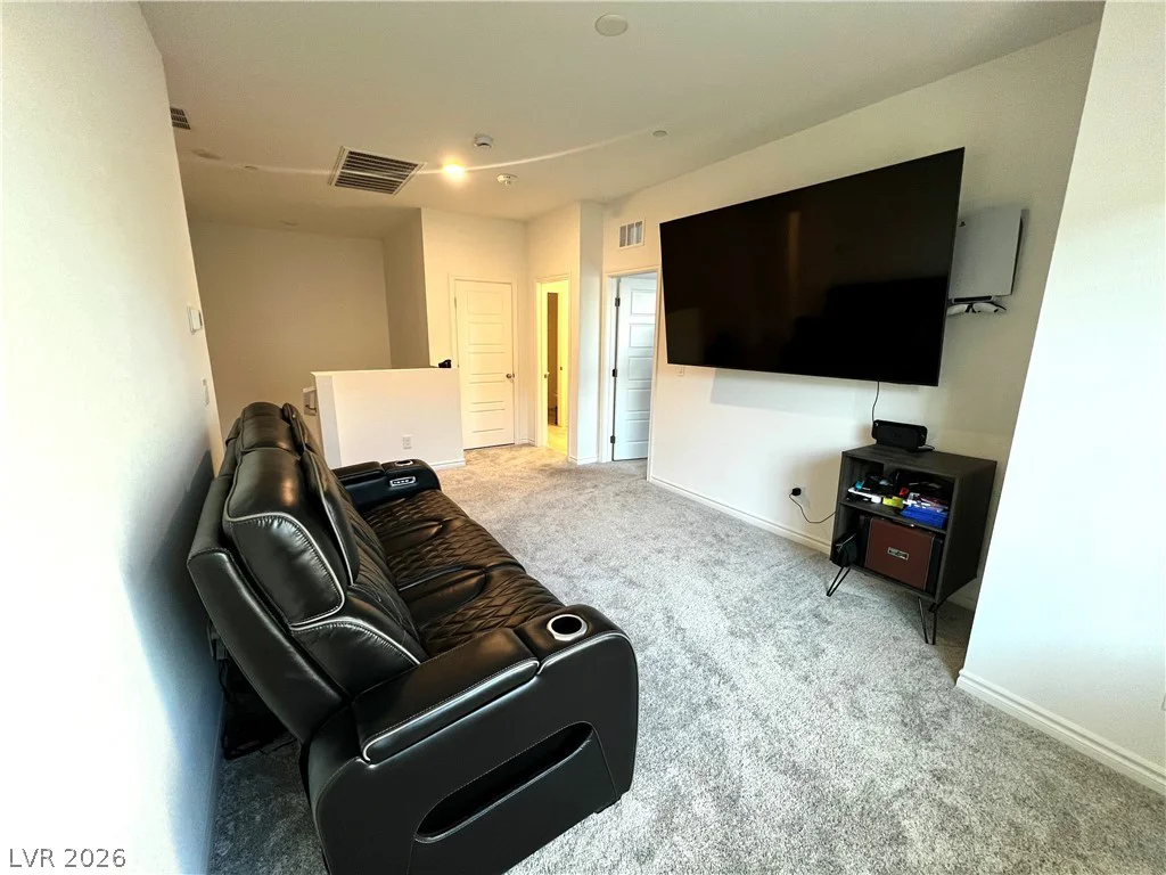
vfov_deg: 89.9
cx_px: 583
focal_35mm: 13
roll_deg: -0.6
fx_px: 438
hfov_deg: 106.2
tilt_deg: -12.5
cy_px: 438
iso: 250
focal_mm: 1.57
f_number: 1.8
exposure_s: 1/60
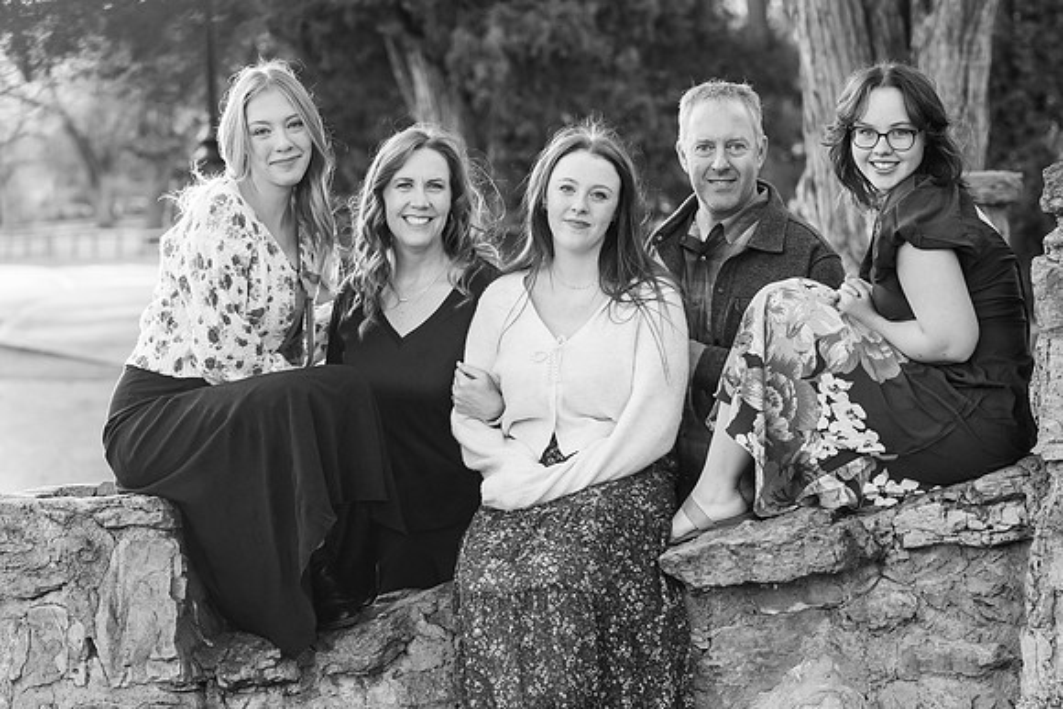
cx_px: 532
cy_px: 354
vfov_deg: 13.3
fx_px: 3042
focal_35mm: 103
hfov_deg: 19.8
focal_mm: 103
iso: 2000
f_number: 5
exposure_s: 1/500
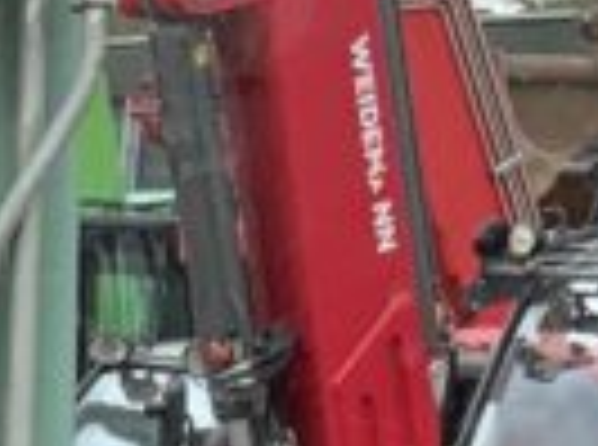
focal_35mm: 224
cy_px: 1392
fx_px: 3859
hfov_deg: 8.4
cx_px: -629
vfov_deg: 6.1
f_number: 1.8
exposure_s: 1/289
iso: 16
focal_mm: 3
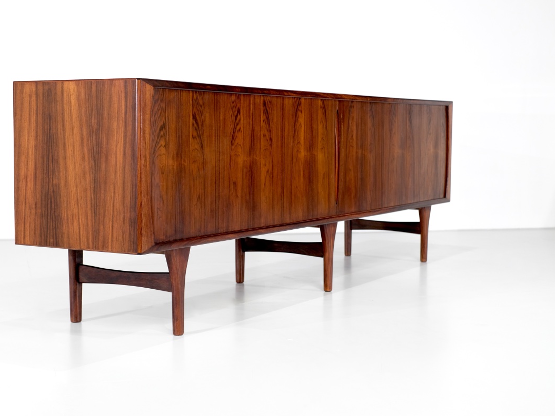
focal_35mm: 58
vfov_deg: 25.2
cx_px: 255
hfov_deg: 33.2
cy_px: 208
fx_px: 930
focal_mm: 35
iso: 800
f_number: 3.6
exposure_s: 1/120
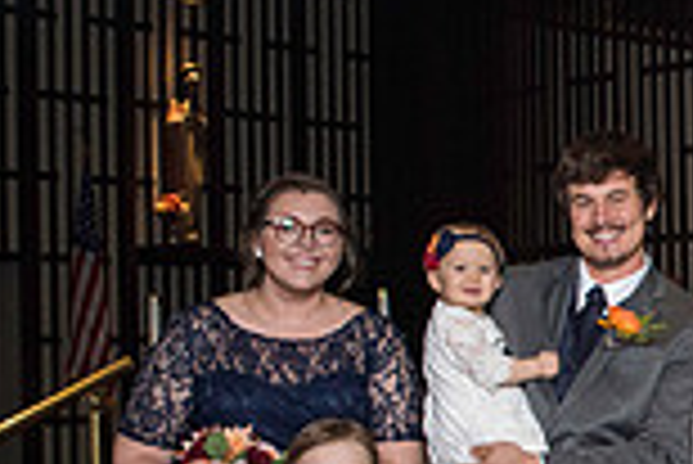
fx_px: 1888
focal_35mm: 98
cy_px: 417
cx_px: 1025
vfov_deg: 13.9
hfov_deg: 18.5
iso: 1000
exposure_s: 1/160
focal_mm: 24
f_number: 6.3
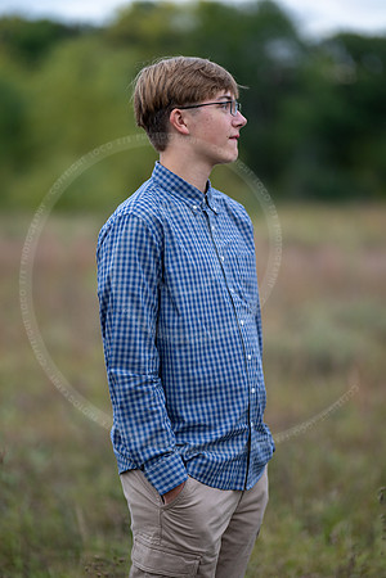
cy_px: 289
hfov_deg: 16.1
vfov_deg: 23.9
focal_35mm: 85
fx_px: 1367
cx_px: 193
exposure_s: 1/400
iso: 500
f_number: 1.2
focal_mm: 85
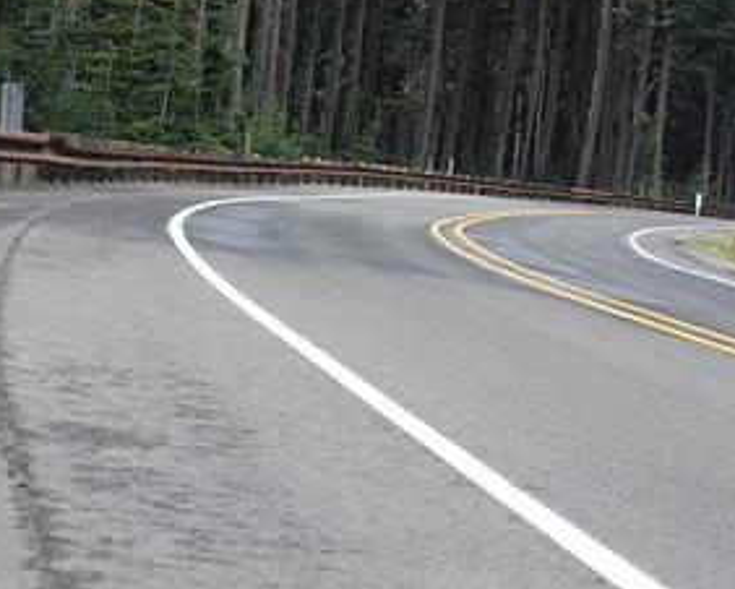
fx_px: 3026
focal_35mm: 139
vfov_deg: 11.1
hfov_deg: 13.8
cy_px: 223
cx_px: 472
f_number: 4.8
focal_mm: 48
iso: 1600
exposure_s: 1/2500
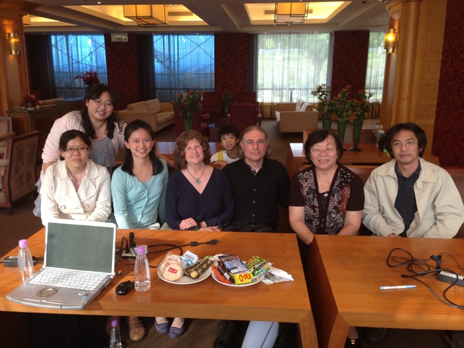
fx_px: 442
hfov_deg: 55.4
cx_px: 232
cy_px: 174
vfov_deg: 42.9
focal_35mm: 33
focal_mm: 4.13
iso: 64
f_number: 2.4
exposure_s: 1/60
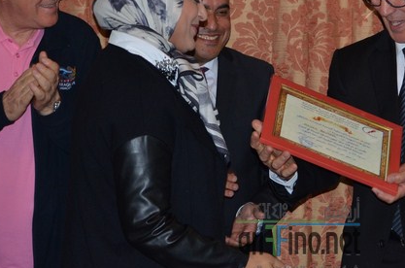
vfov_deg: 10.7
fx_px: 1423
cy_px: 74
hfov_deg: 16.1
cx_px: 298
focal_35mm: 127
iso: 800
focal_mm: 55
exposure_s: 1/60
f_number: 4.5
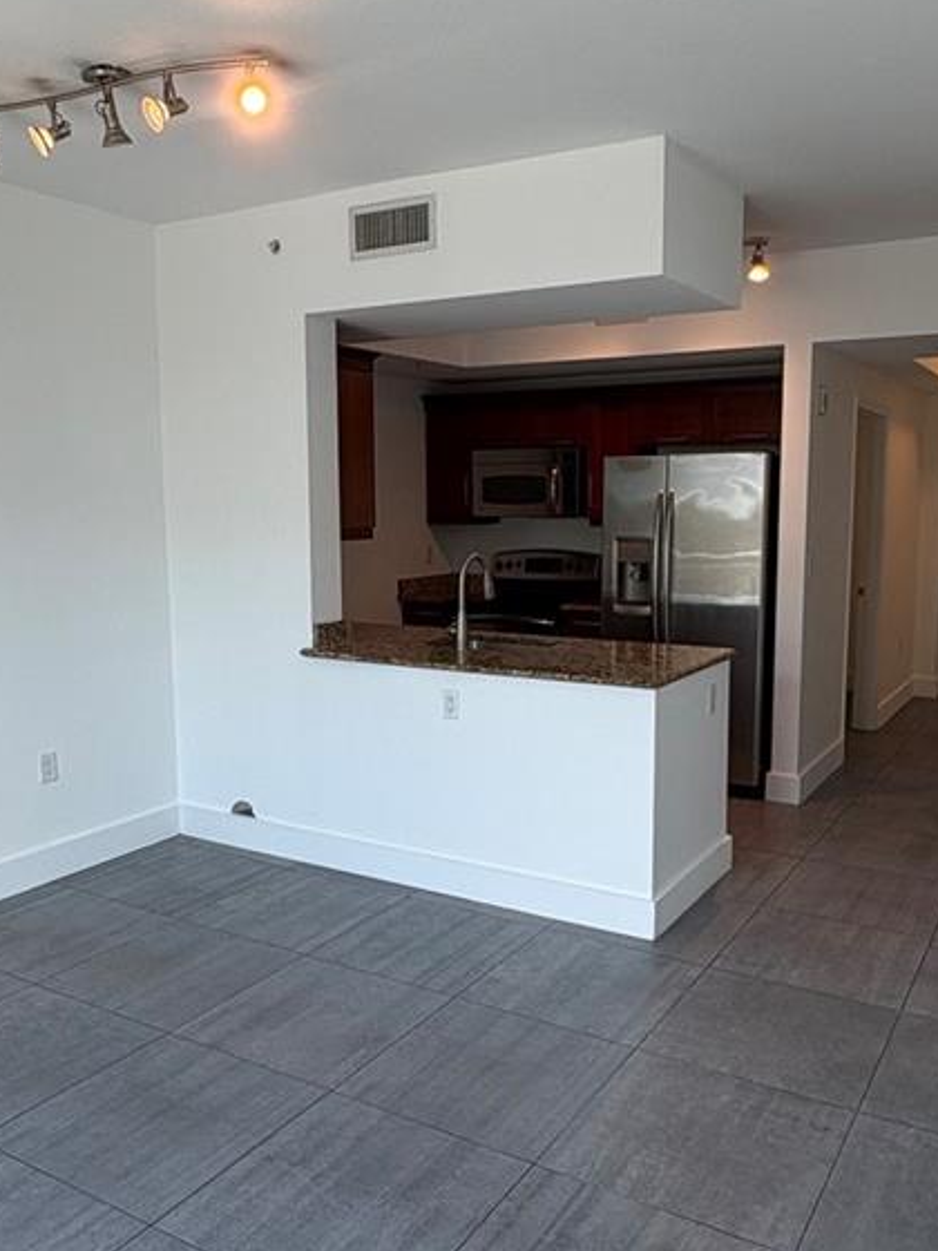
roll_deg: +0.9
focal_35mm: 30
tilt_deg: -7.2
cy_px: 630
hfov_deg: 46.8
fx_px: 1084
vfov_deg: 60.0
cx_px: 489
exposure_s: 1/120
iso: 80
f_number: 2.2
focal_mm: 2.22
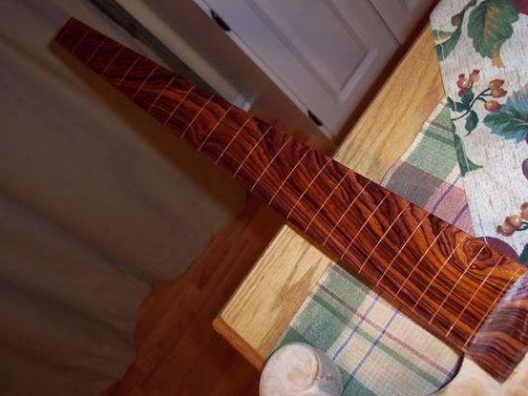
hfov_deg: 42.9
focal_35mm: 44
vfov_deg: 32.8
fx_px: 671
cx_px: 293
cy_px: 173
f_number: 2.8
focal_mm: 8
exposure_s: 1/30
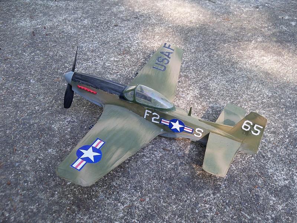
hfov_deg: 52.6
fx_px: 300
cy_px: 112
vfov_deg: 40.7
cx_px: 148
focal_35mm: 35
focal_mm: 6.2
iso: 80
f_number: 3.5
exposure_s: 1/60
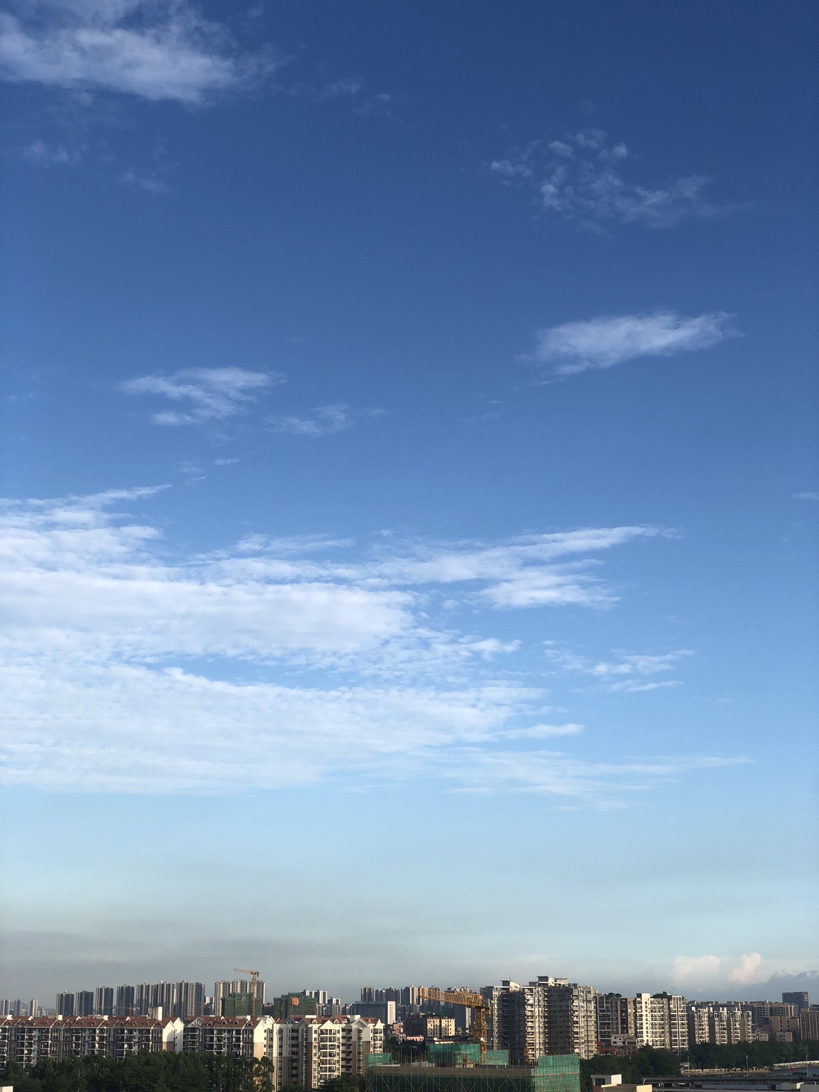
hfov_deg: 28.0
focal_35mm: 52
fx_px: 1640
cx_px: 410
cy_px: 546
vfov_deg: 36.8
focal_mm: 6
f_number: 2.4
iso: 16
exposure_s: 1/623
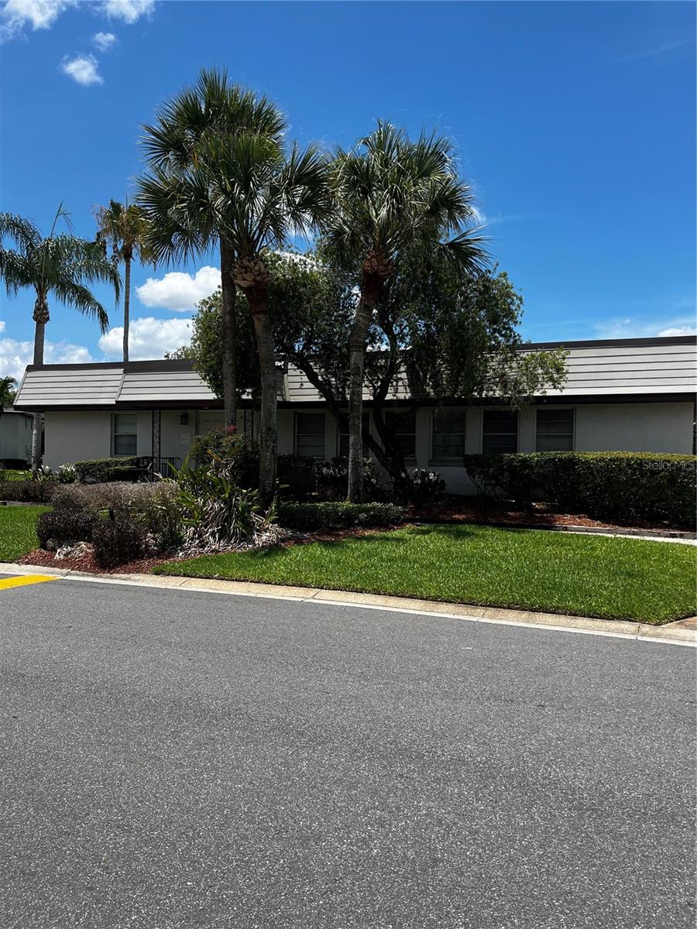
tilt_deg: +0.1
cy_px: 464
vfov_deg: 67.3
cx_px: 348
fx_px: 698
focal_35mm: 26
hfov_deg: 53.1
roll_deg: +0.9
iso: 50
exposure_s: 1/3135
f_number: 1.6
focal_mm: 5.1
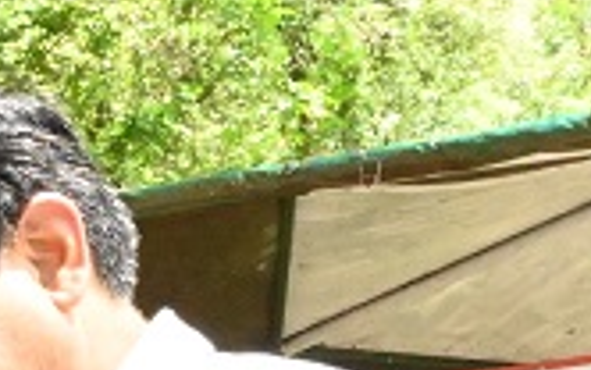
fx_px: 3509
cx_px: -737
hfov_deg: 8.9
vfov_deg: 5.7
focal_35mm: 218
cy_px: 1025
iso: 8000
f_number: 22
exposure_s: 1/200
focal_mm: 29.5
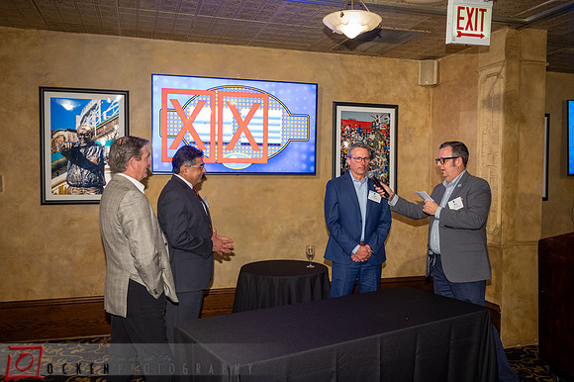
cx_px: 287
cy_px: 191
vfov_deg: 42.3
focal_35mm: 31
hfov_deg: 60.3
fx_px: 494
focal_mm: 31
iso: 2500
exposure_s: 1/100
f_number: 4
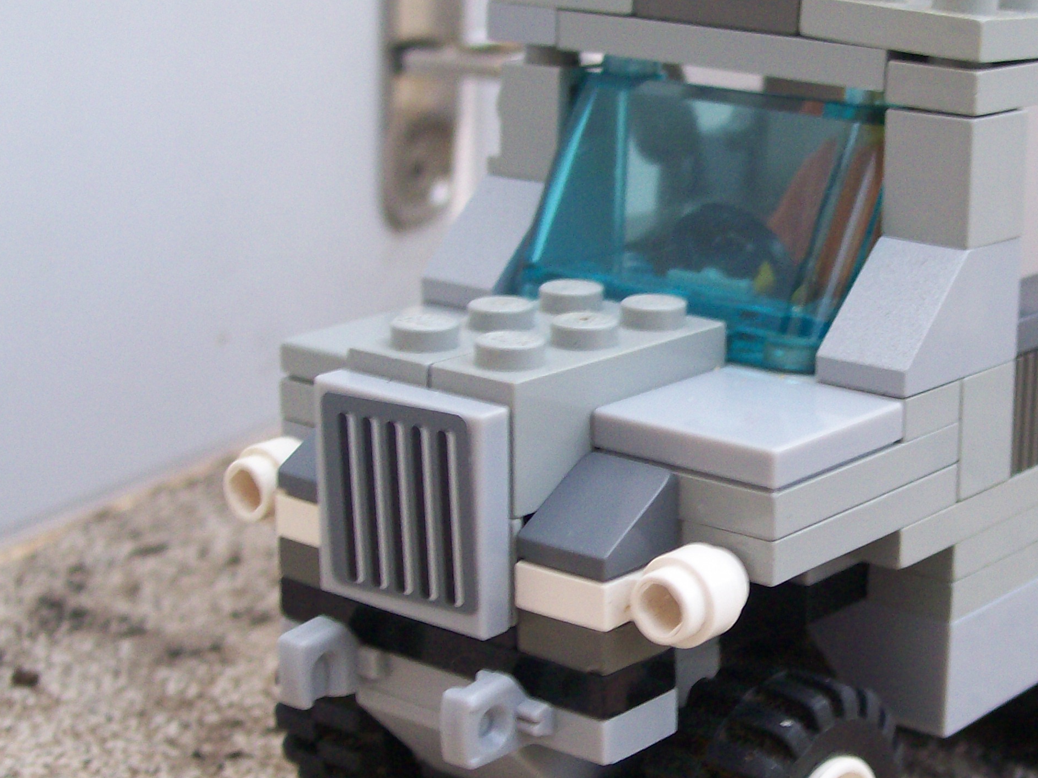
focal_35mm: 73
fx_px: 2189
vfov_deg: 20.1
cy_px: 447
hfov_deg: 26.4
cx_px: 773
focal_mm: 7.6
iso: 117
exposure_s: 1/42
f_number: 3
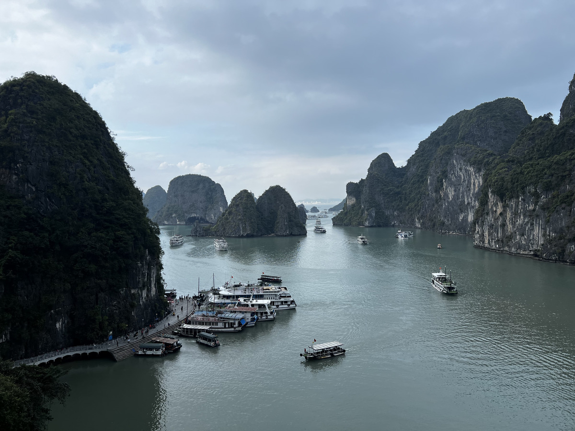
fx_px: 432
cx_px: 288
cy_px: 216
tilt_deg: -1.8
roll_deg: +1.0
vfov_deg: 53.1
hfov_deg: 67.3
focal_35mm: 26
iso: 50
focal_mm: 5.7
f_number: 1.5
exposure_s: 1/1724
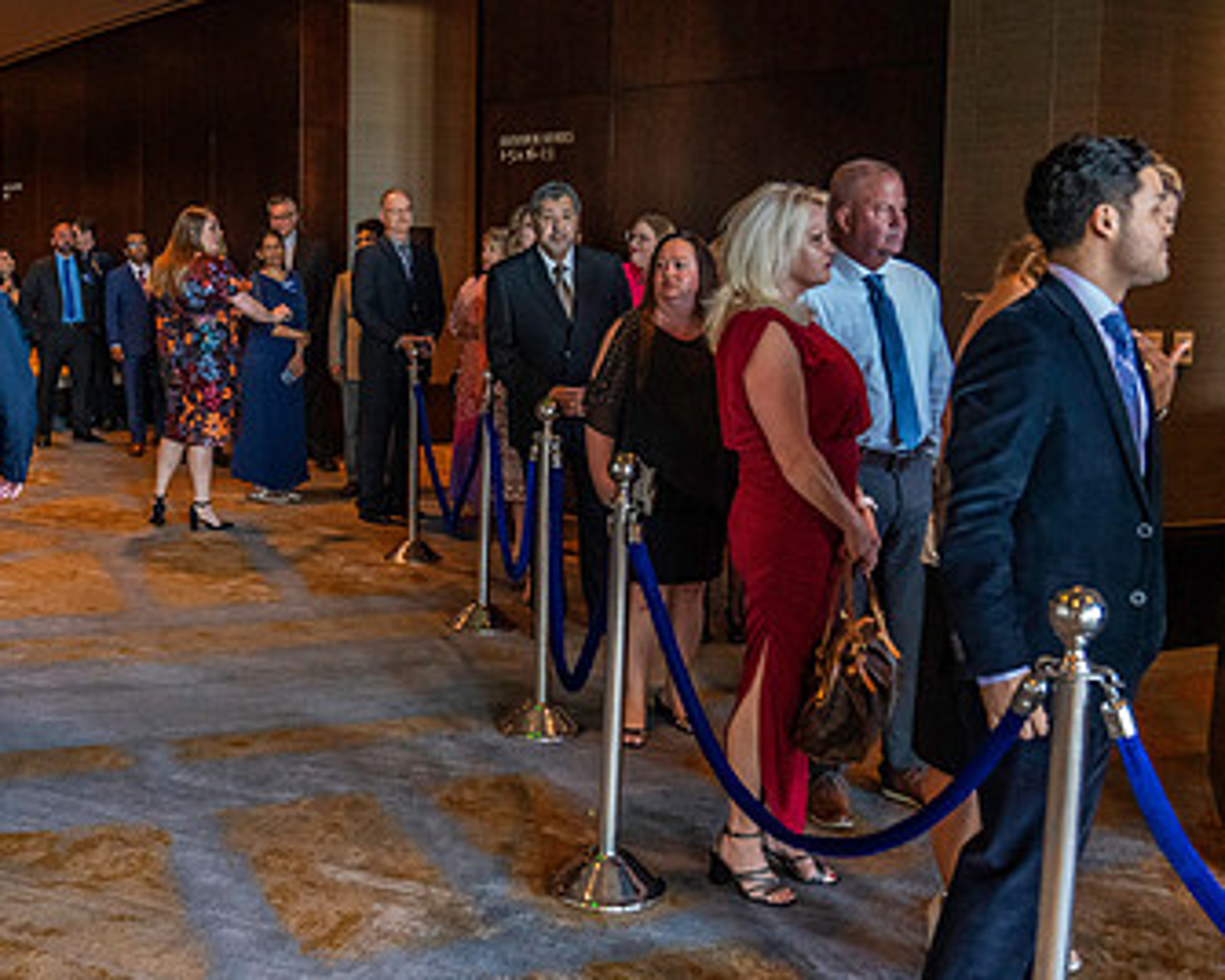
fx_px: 1414
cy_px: 441
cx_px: 439
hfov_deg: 46.3
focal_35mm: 39
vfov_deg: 38.2
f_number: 3.5
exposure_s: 1/160
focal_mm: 24
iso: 8000
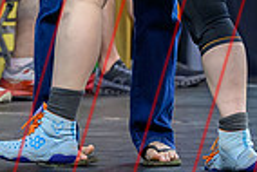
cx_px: 33
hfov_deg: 3.3
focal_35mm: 625
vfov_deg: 2.2
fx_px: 4466
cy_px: -174
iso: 3600
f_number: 2.8
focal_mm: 110
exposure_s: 1/800
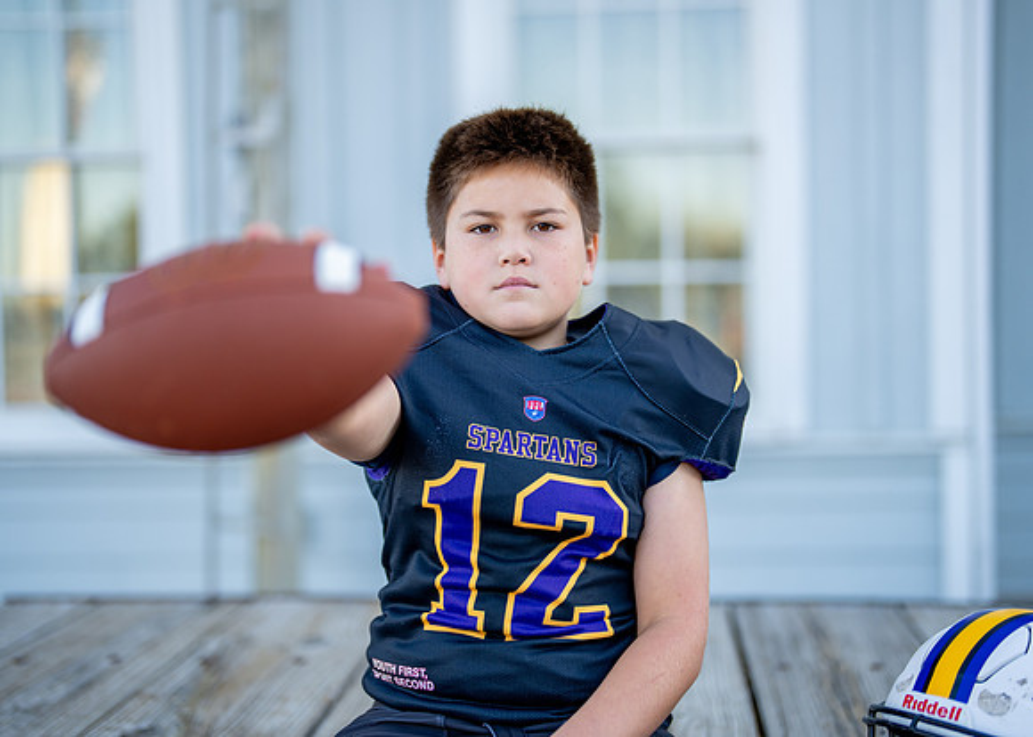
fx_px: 1585
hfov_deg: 36.1
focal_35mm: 54
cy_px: 368
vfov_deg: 26.2
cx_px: 524
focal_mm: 50
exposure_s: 1/1250
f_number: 1.2
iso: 100
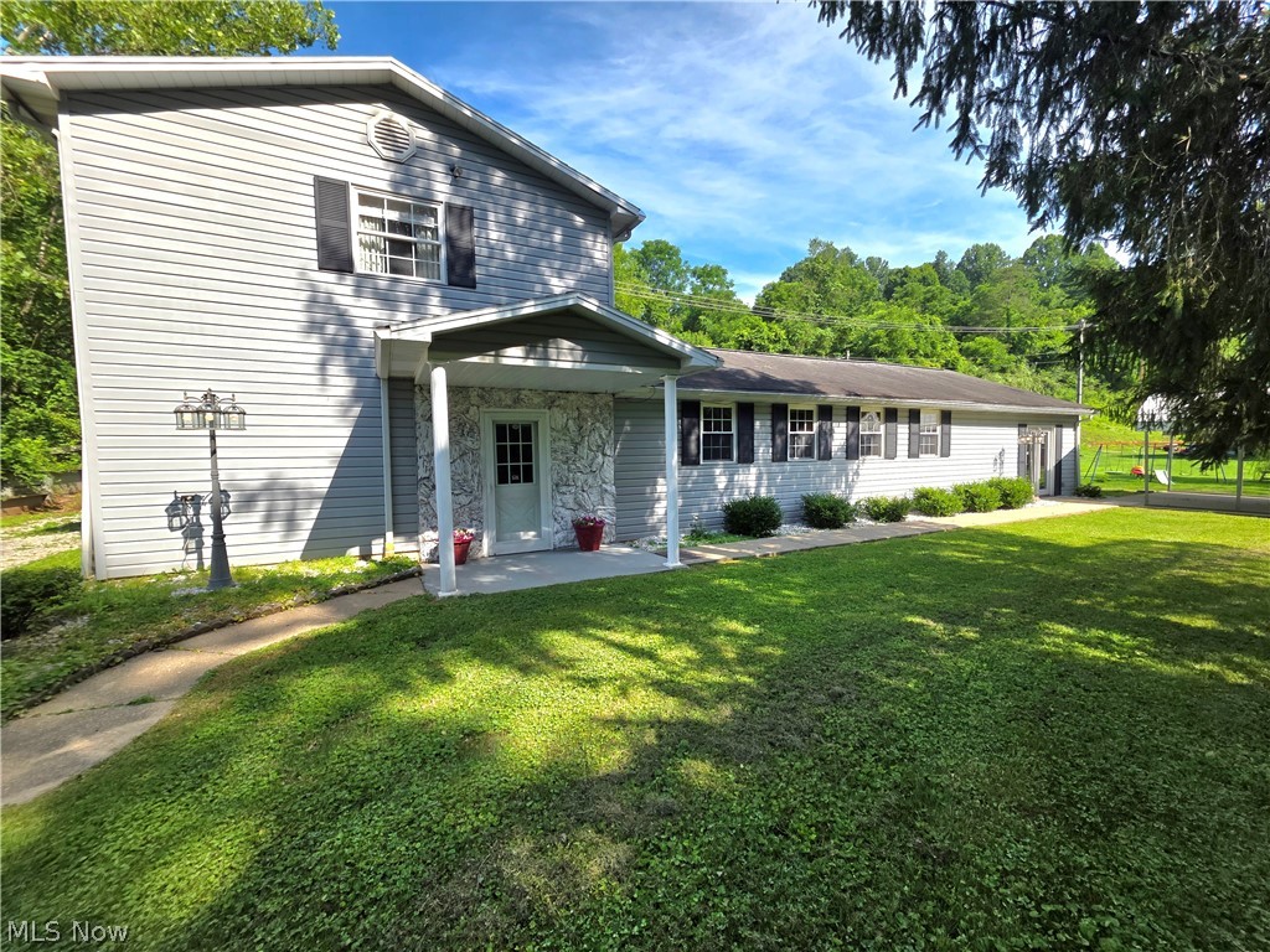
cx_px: 635
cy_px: 476
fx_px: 477
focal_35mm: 13
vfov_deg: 89.9
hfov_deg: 106.2
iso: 40
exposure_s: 1/1111
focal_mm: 2.2
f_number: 1.9
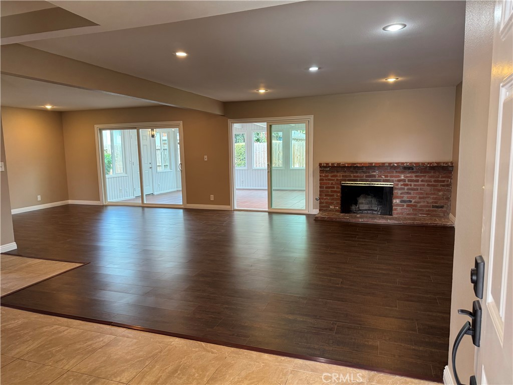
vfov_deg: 56.8
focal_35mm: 24
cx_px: 256
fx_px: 356
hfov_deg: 71.6
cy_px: 192
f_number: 1.78
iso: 200
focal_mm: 6.76
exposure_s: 1/120
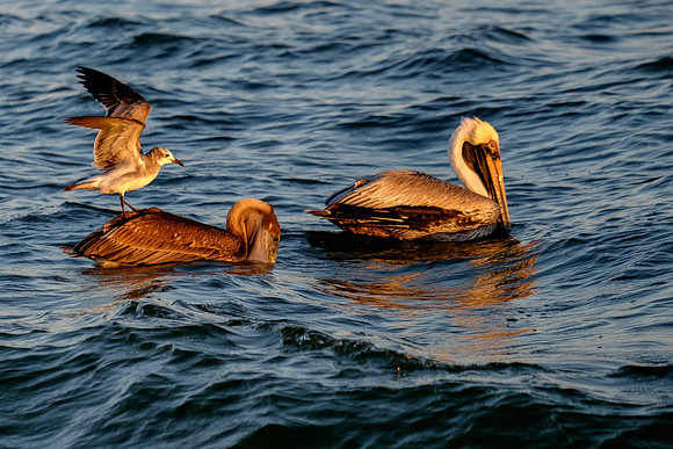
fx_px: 8579
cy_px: 190
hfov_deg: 4.5
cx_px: 240
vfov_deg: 3.0
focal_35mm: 459
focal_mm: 200
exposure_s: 1/1000
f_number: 5.6
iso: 800
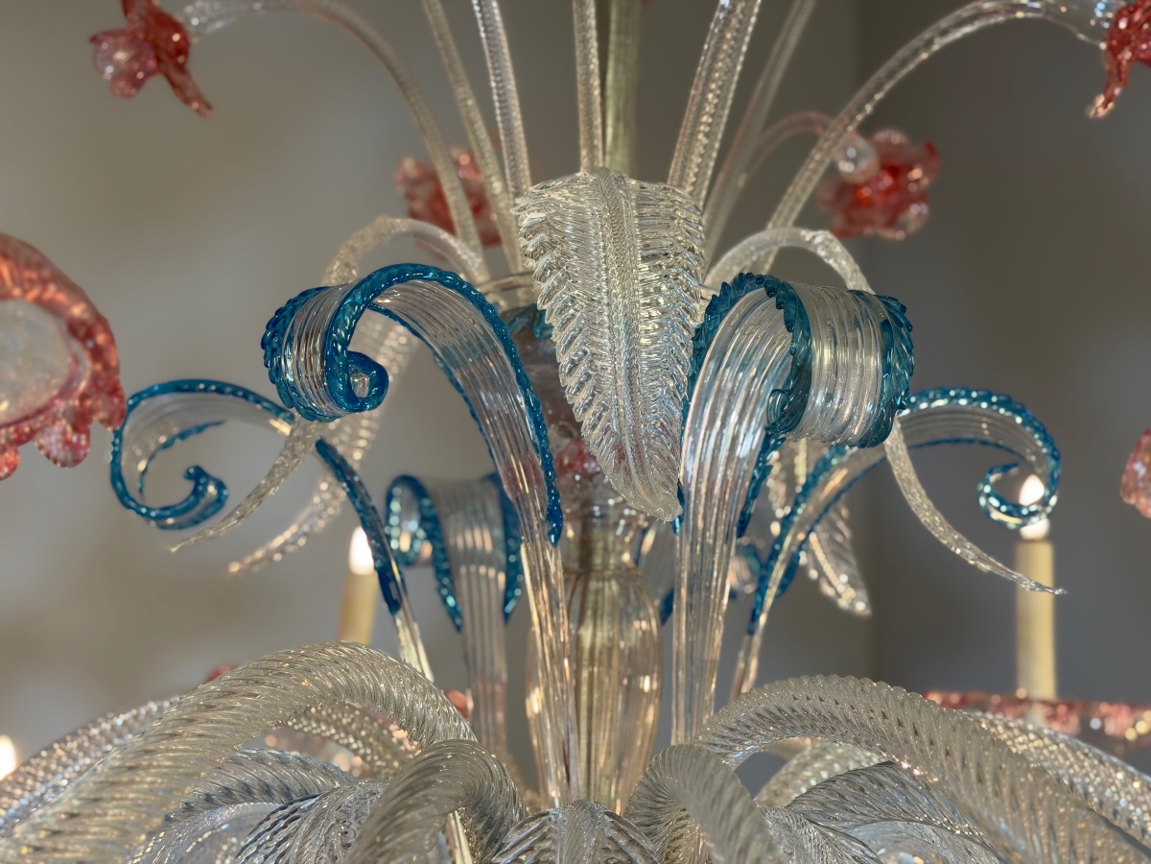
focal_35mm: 48
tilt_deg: +12.5
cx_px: 576
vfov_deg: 30.3
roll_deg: -1.4
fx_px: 1596
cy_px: 432
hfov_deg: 39.7
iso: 100
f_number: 1.78
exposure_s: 1/100
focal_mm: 6.76
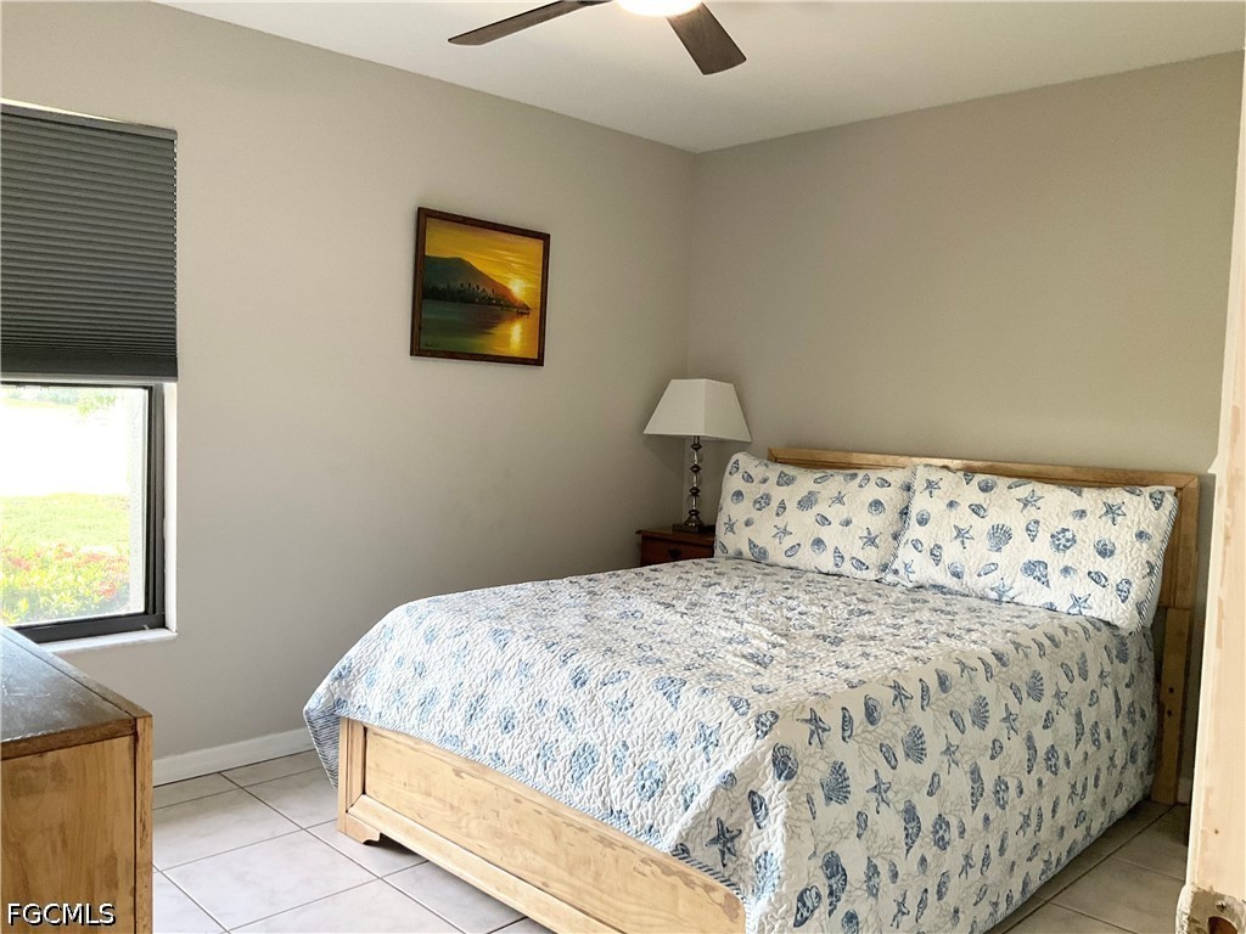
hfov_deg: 61.7
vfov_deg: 48.2
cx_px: 623
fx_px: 1044
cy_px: 467
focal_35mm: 29
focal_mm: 3
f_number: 1.8
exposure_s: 1/60
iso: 100
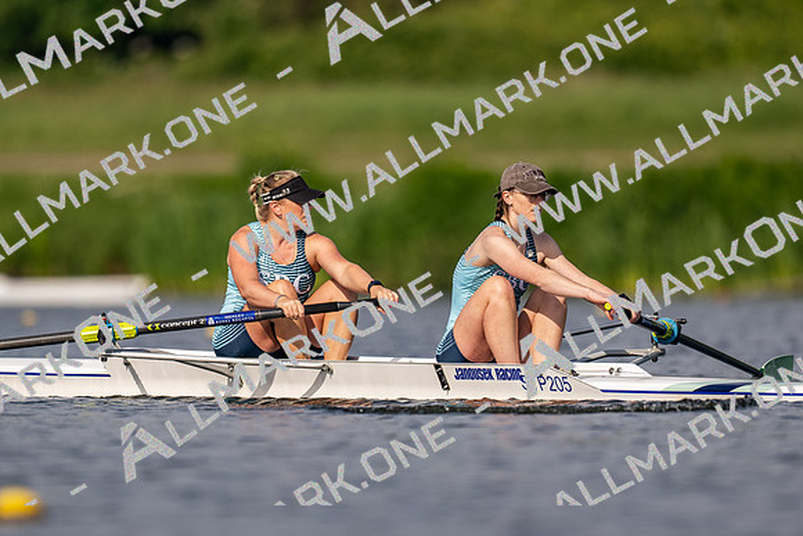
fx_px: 20089
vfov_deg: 1.5
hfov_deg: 2.3
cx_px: 402
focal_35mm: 900
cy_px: 268
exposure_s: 1/2500
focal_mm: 600
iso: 180
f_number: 4
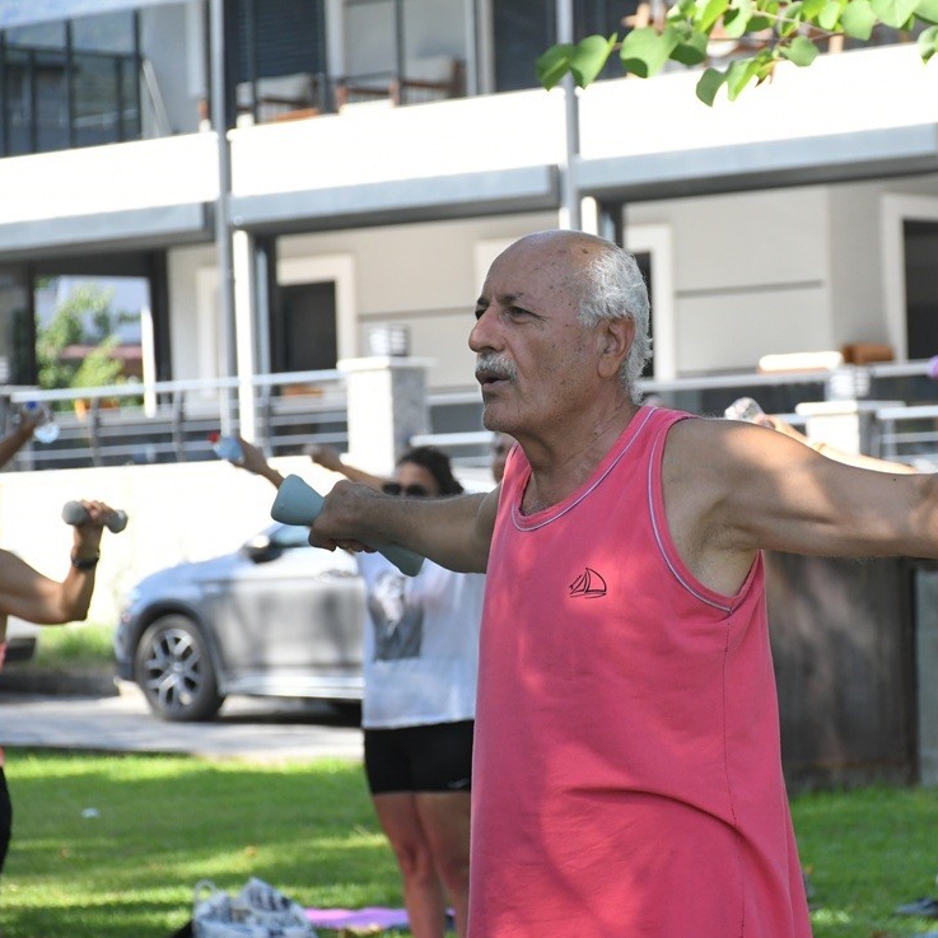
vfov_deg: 11.3
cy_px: 471
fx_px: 4721
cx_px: 680
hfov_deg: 11.3
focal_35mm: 154
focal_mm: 80
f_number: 5.6
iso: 1600
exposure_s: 1/1600
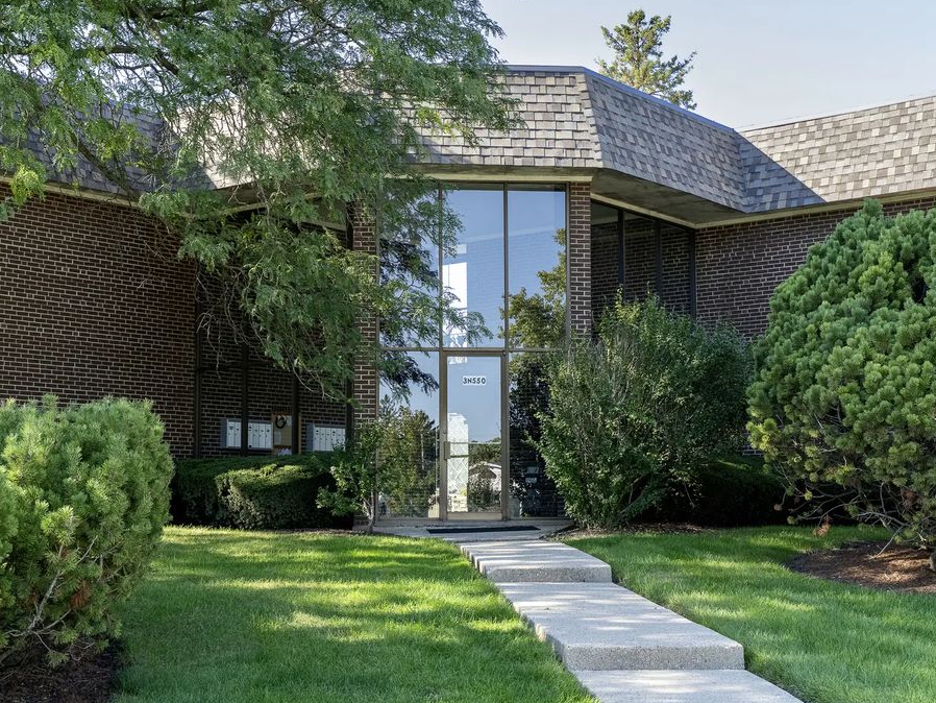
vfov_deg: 25.7
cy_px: 351
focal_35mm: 57
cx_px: 468
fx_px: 1542
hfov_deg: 33.8
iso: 3200
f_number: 8
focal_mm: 51
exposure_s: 1/640
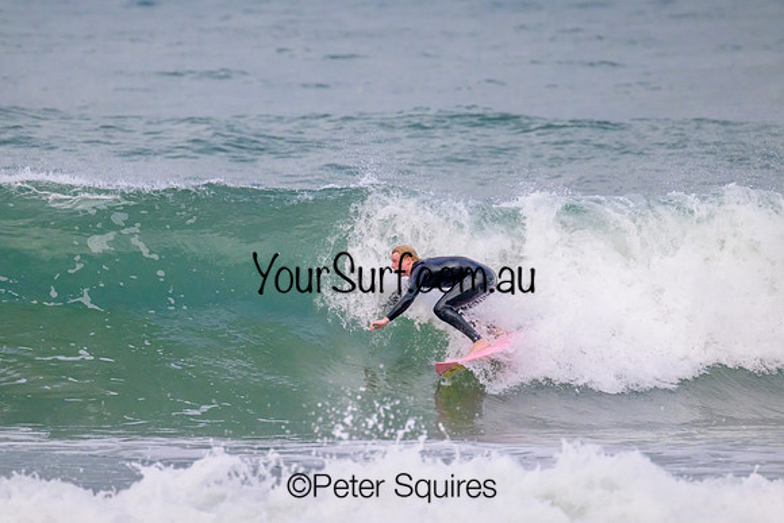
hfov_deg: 2.5
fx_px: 18196
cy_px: 262
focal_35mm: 835
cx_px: 392
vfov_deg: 1.6
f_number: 11
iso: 3600
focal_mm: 800
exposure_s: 1/2000
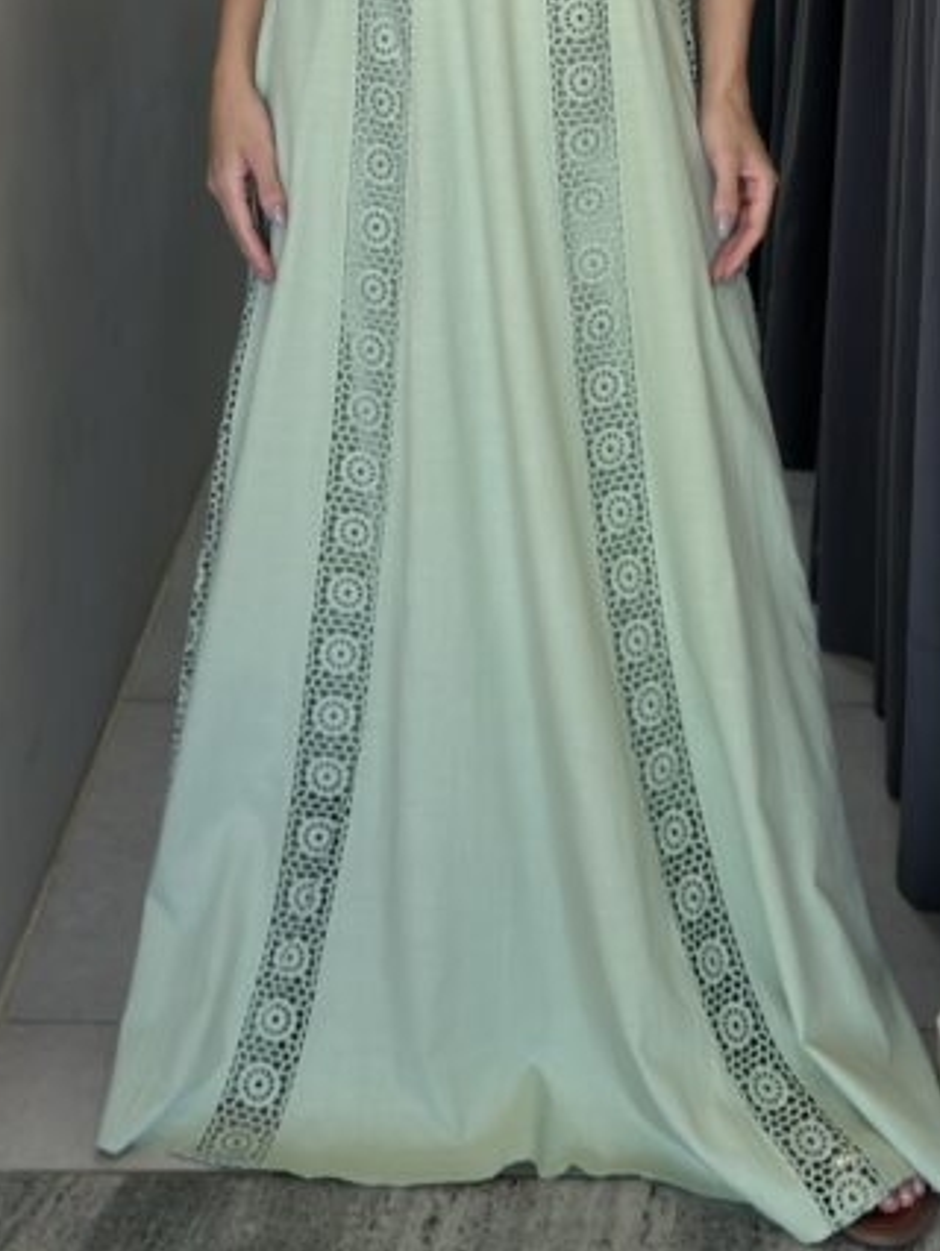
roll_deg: -0.8
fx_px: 2206
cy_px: -1
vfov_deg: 29.6
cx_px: 485
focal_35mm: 61
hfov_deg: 24.0
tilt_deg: -7.8
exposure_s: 1/120
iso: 100
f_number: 1.78
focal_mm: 6.76
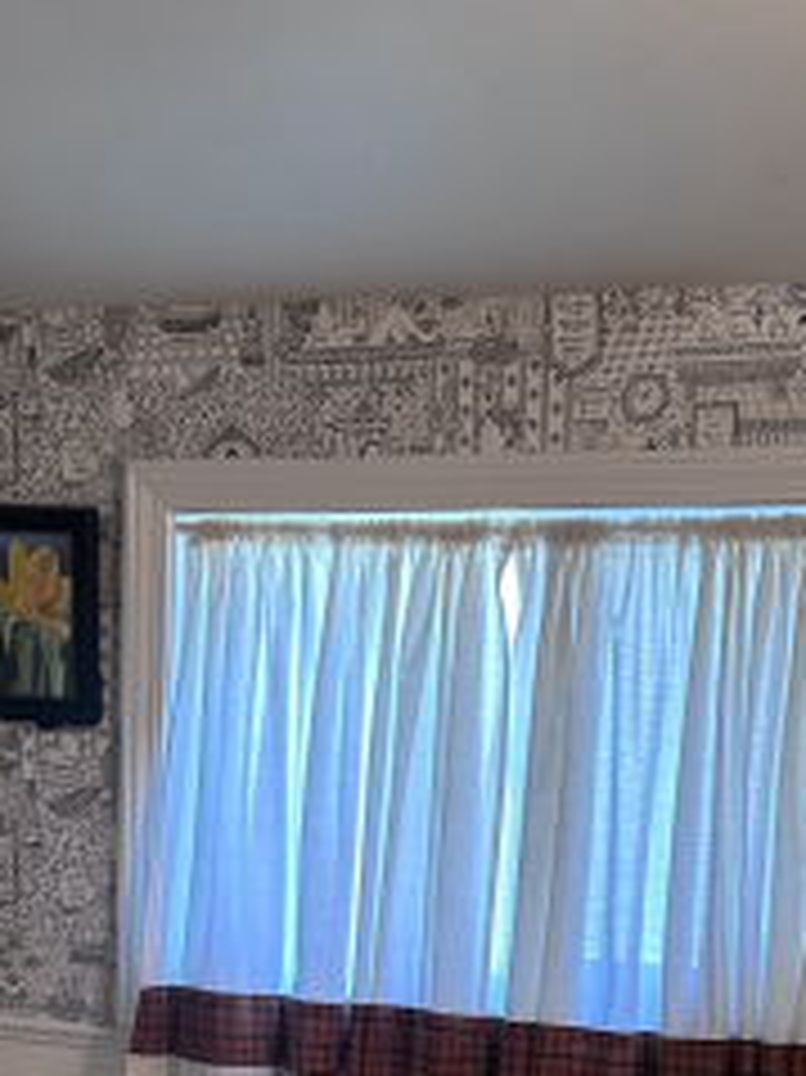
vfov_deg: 27.8
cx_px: 293
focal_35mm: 67
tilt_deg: -9.1
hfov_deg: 21.9
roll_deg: -2.4
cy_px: 993
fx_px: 2082
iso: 160
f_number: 1.78
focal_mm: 6.86
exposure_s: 1/60
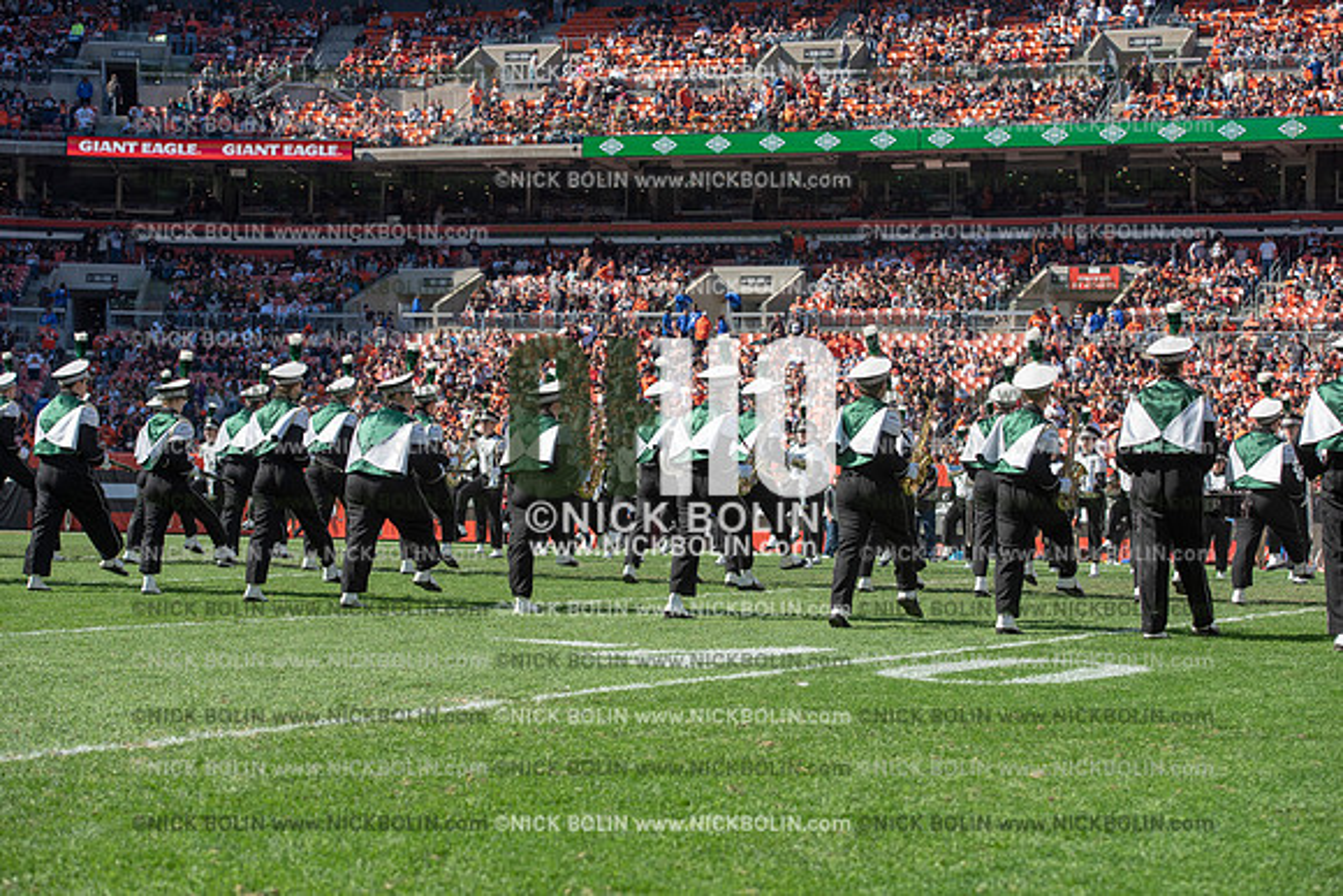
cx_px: 672
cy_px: 448
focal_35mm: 70
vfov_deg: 19.5
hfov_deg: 28.8
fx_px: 2612
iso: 400
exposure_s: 1/2000
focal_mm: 70
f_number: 5
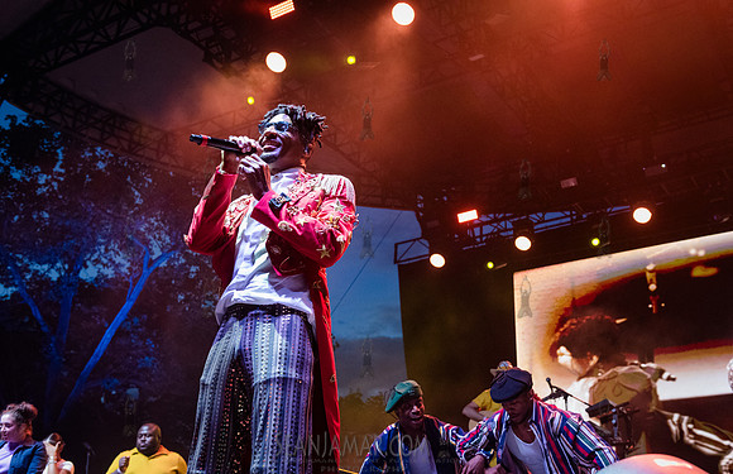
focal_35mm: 42
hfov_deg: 46.7
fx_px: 849
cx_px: 382
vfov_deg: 31.2
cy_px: 255
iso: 6400
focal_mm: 40
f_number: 4
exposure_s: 1/640
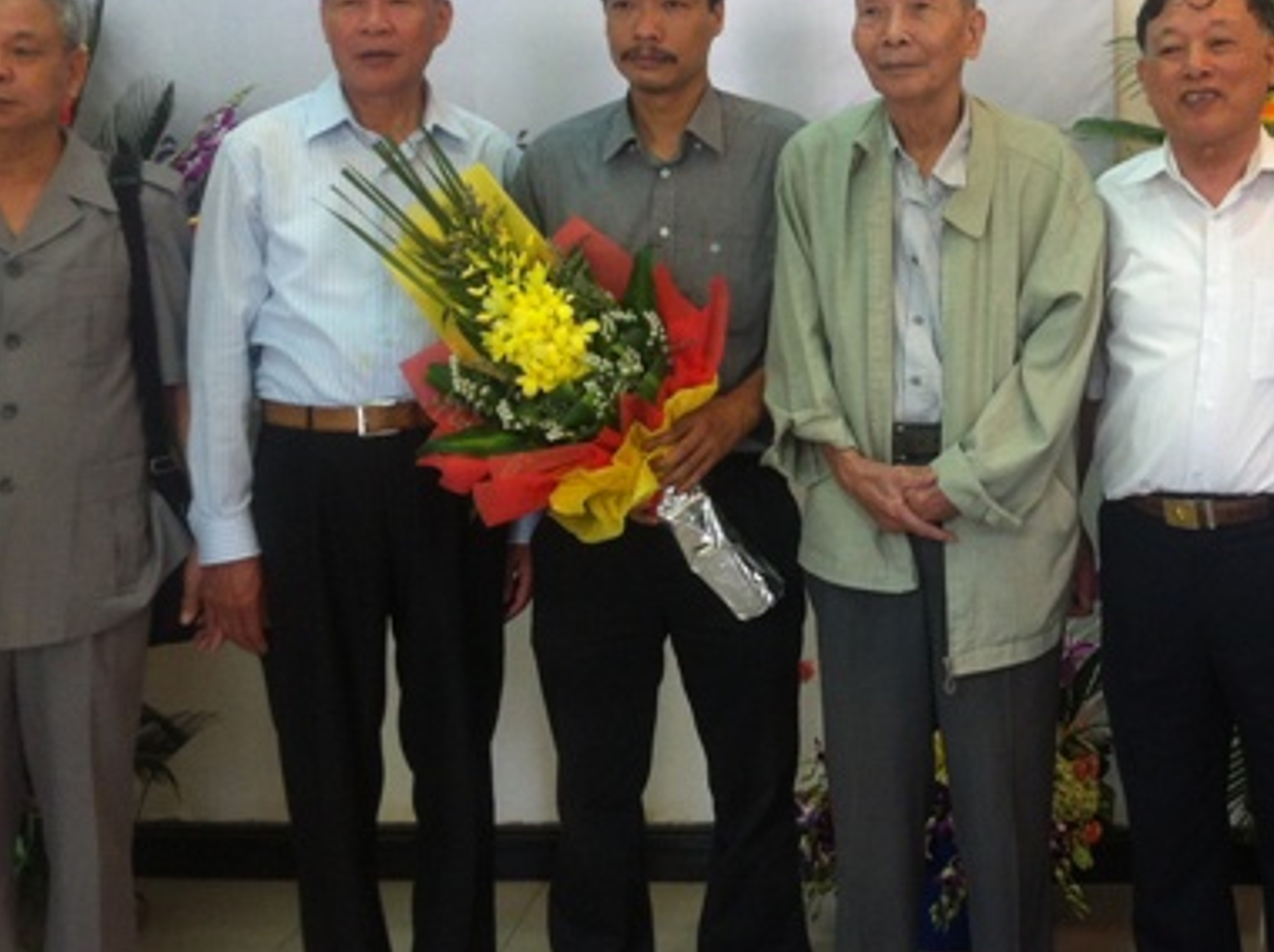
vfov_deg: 24.3
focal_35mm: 59
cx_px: 899
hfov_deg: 32.3
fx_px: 2169
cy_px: 174
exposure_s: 1/17
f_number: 2.8
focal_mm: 3.85
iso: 125
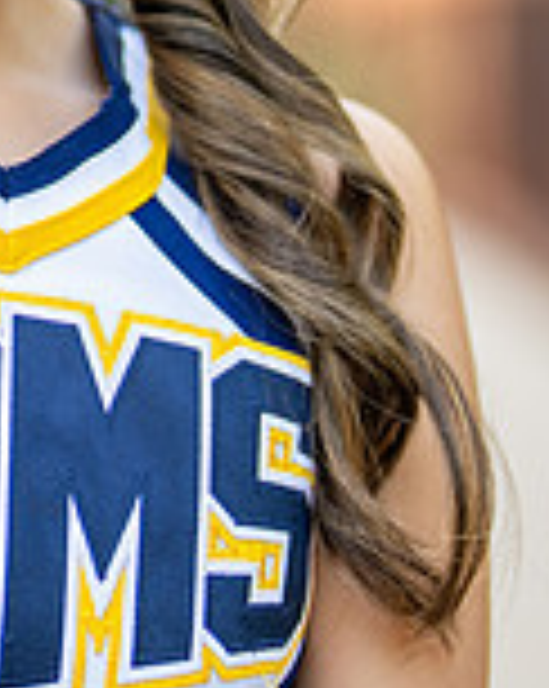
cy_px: -106
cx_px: -182
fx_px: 5006
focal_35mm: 246
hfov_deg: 6.2
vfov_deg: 7.8
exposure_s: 1/640
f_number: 1.2
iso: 100
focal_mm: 50
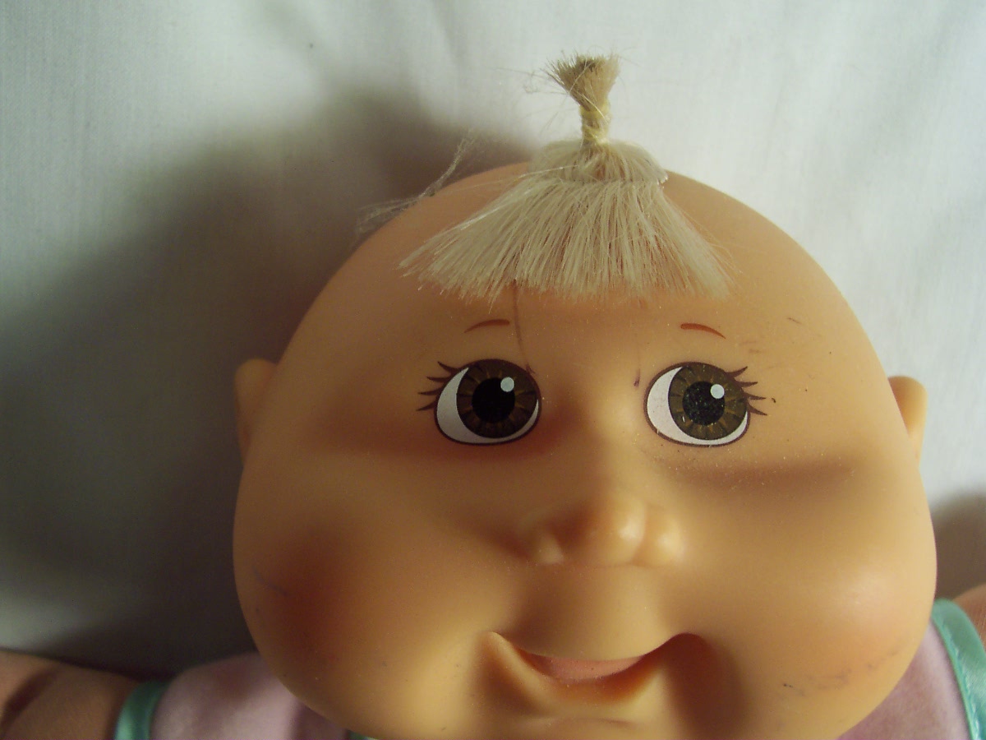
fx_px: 1054
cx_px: 493
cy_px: 370
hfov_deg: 50.1
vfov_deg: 38.7
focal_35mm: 37
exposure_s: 1/125
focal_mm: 5.6
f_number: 2.8
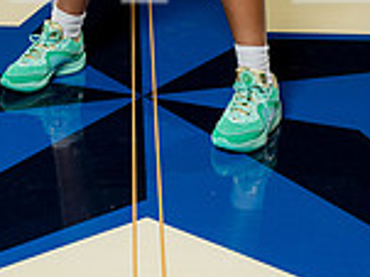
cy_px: -243
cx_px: 98
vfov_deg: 12.0
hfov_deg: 17.5
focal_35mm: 112
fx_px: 1196
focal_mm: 39
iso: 640
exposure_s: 1/250
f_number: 5.6
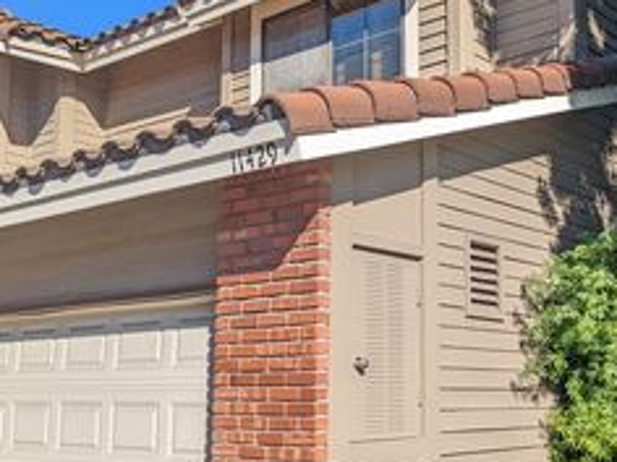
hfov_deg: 37.2
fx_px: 909
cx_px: 400
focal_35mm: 51
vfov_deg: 28.5
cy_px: 256
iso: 40
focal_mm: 6.81
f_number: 1.85
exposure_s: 1/1855
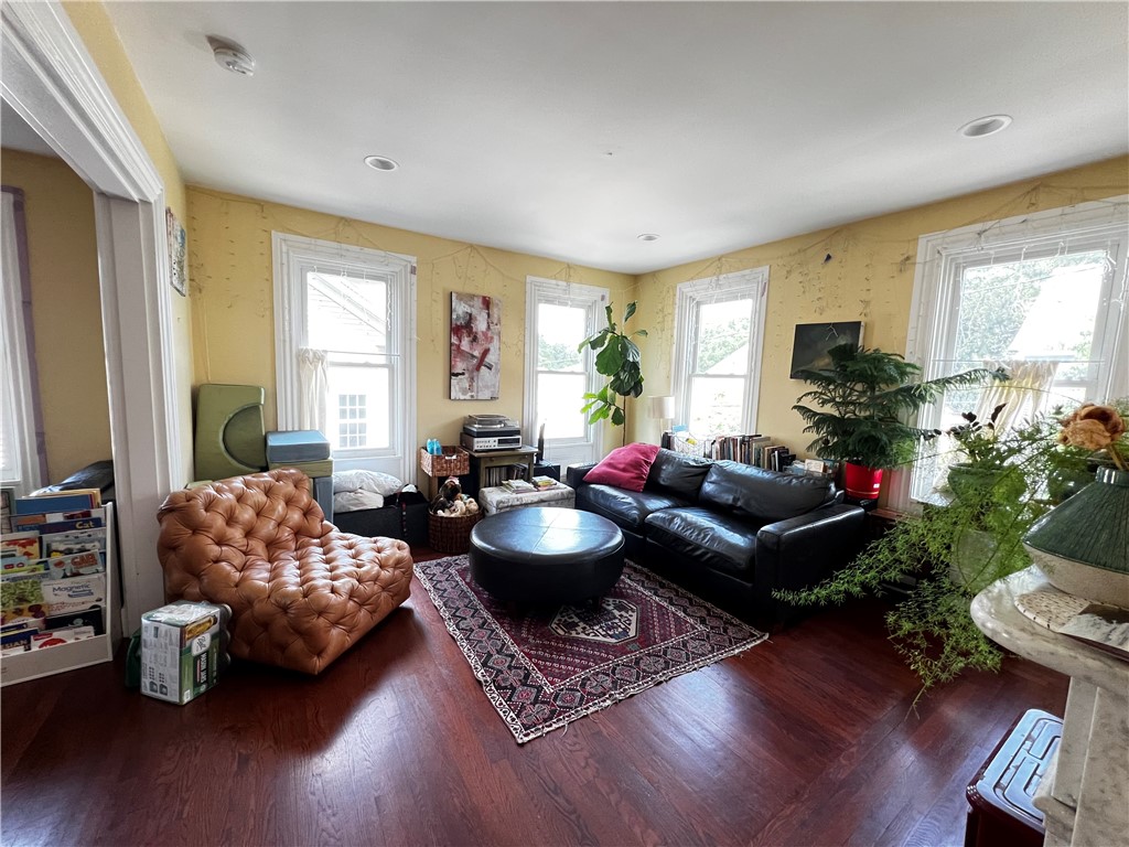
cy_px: 424
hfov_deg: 106.2
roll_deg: -1.5
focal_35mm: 13
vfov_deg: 89.9
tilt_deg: -5.6
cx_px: 564
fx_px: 424
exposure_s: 1/60
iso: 320
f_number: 1.8
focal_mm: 1.57
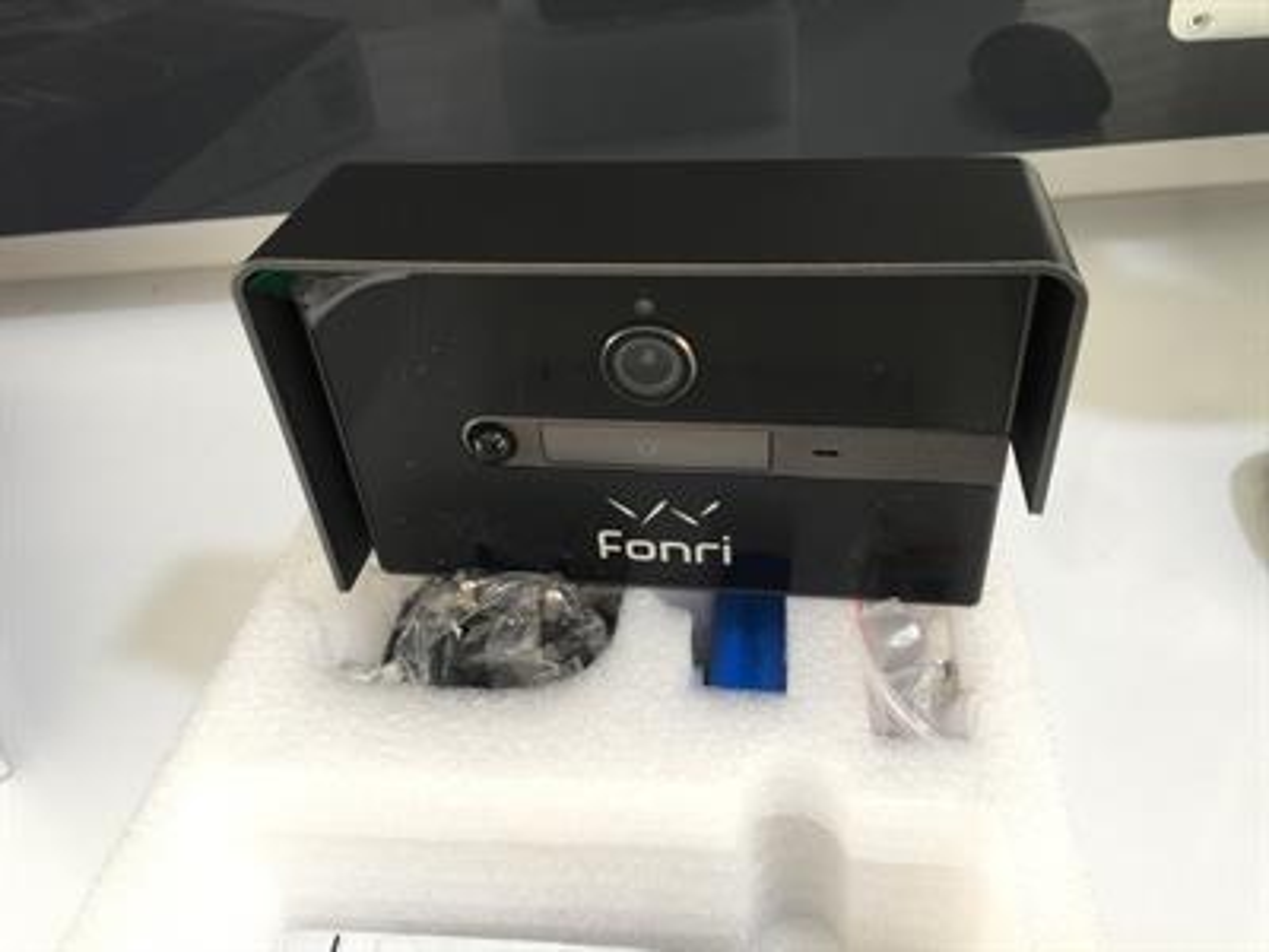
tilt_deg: -35.5
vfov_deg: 48.2
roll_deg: +5.4
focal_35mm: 29
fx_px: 1063
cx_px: 634
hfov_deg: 61.7
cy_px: 476
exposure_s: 1/17
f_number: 2.2
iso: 40
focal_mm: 4.15
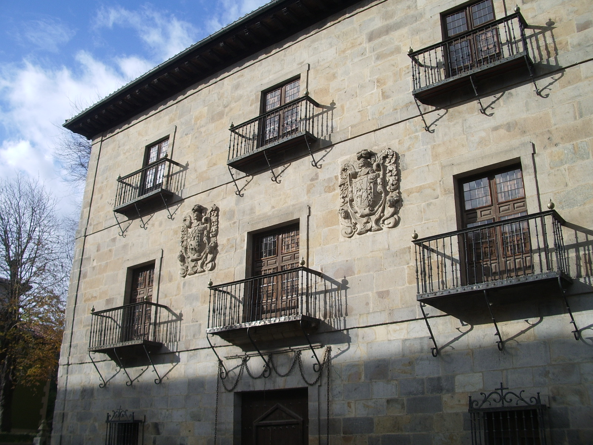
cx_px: 296
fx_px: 600
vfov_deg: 40.7
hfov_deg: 52.6
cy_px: 222
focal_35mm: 35
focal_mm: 5.8
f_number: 4.3
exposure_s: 1/400
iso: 50
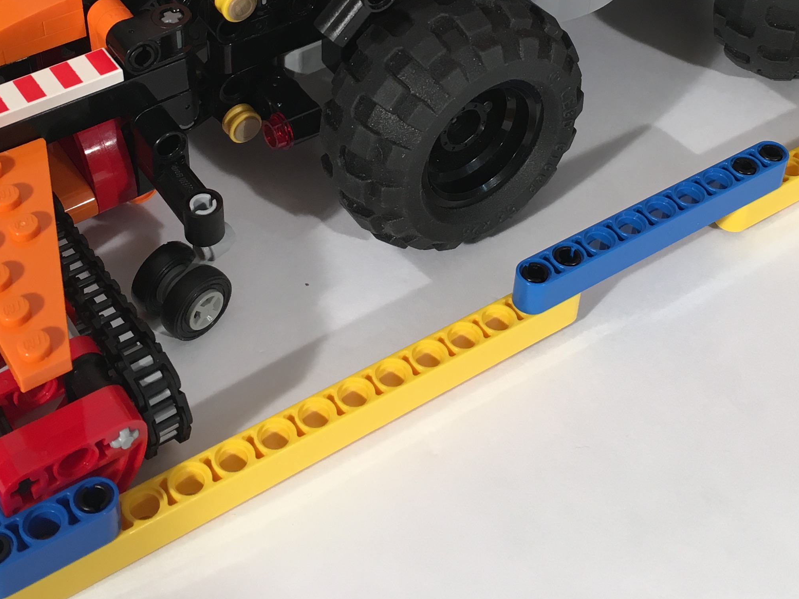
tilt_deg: -36.0
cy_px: 18
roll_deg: -4.2
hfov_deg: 33.2
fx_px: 1339
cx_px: 427
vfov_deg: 24.2
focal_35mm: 58
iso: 25
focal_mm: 4.15
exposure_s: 1/40
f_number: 2.2
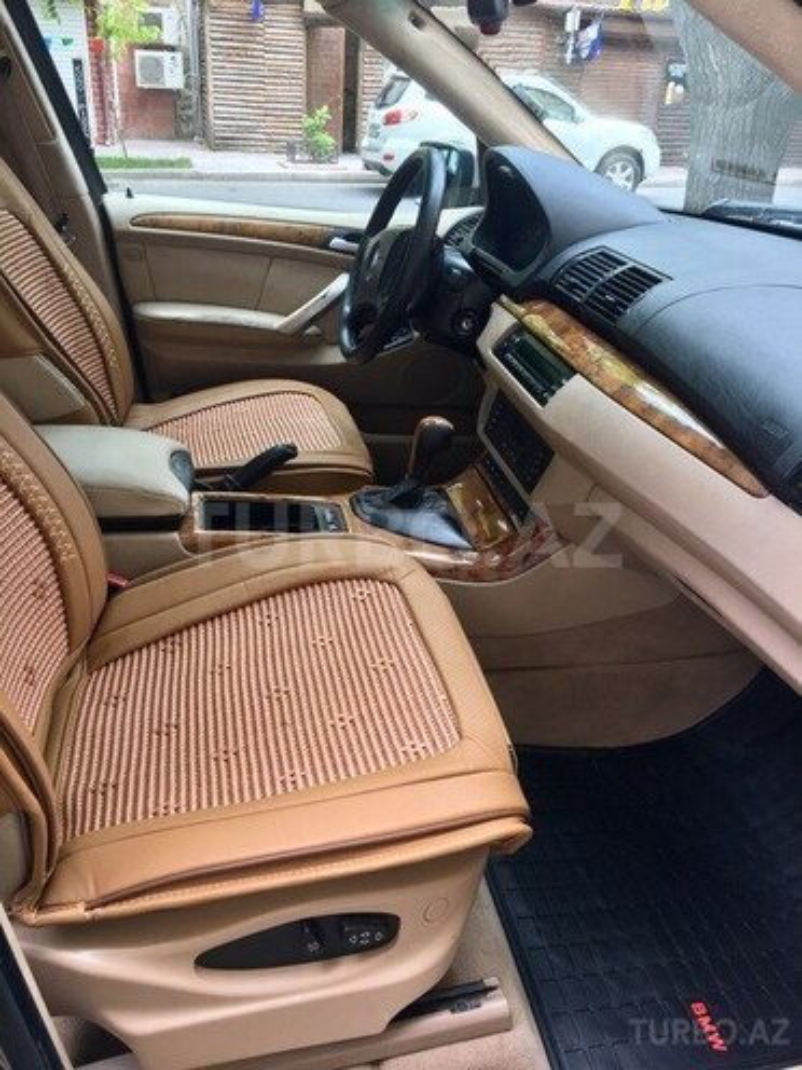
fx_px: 896
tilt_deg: -28.0
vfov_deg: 61.7
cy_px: 535
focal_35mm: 29
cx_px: 401
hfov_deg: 48.2
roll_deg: -3.1
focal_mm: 4.15
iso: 40
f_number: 2.2
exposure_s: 1/100
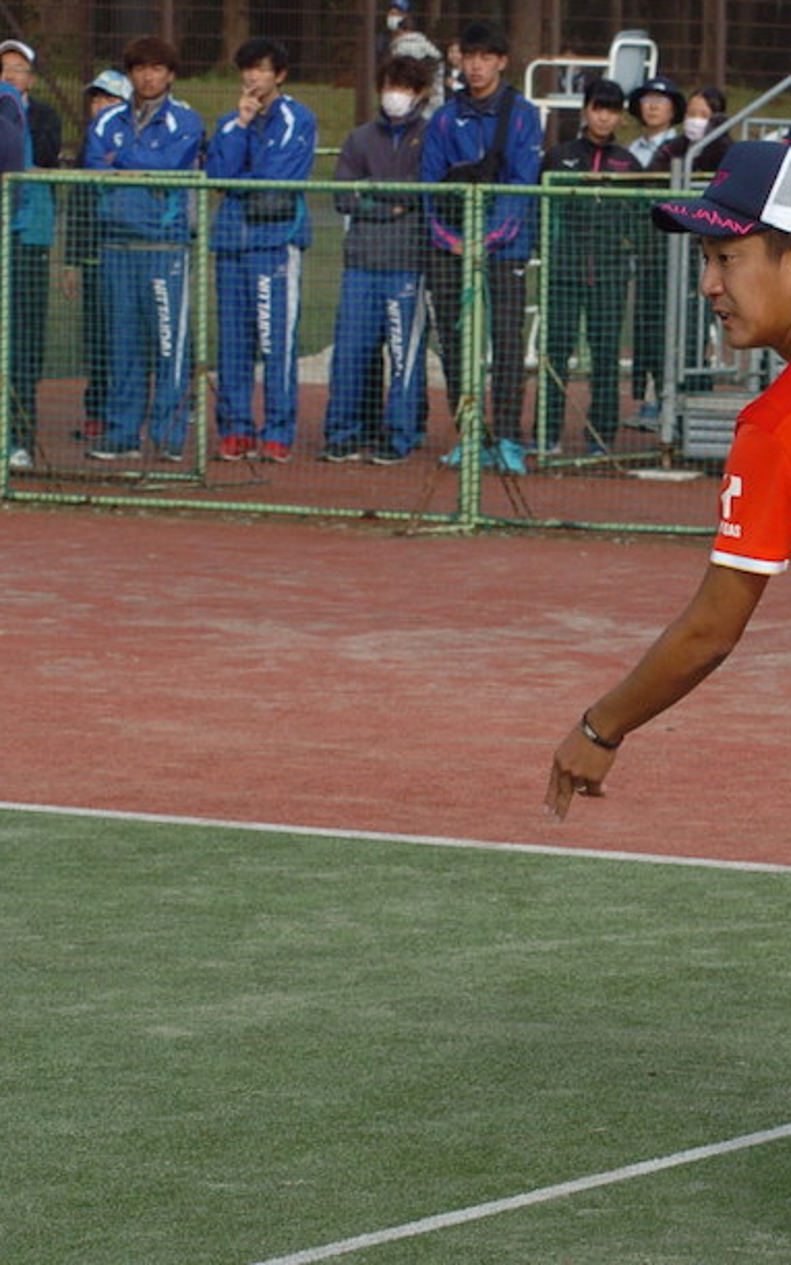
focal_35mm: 175
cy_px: 661
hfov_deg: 7.5
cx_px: 745
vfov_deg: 12.0
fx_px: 6035
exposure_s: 1/500
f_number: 7.1
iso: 400
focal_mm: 70
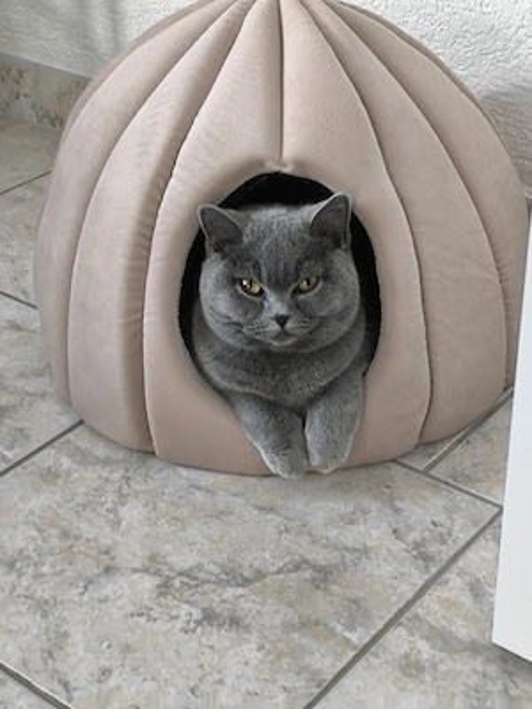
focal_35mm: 58
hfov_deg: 25.2
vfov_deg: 33.2
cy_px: 354
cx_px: 266
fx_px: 1189
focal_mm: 6.14
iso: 800
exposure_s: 1/50
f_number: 1.65
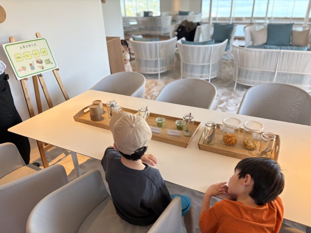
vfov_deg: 53.1
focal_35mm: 26
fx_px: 234
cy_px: 116
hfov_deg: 67.3
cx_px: 156
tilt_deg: -26.7
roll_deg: +3.1
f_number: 1.6
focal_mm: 5.96
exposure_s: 1/122
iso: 40
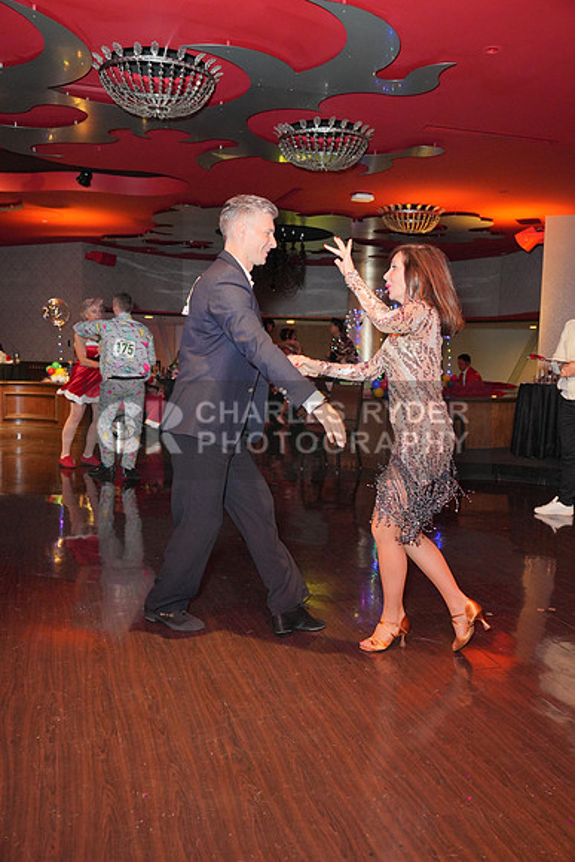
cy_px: 431
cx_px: 288
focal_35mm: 32
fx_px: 766
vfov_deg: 58.7
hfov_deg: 41.1
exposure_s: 1/200
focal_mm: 32
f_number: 4
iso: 4000
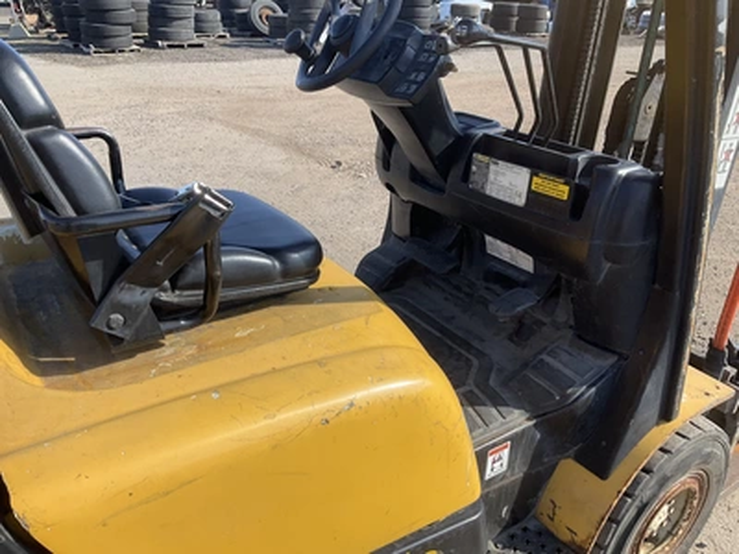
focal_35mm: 29
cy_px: 277
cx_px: 370
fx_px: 619
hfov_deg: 61.7
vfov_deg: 48.2
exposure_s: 1/739
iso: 25
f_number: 1.8
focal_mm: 3
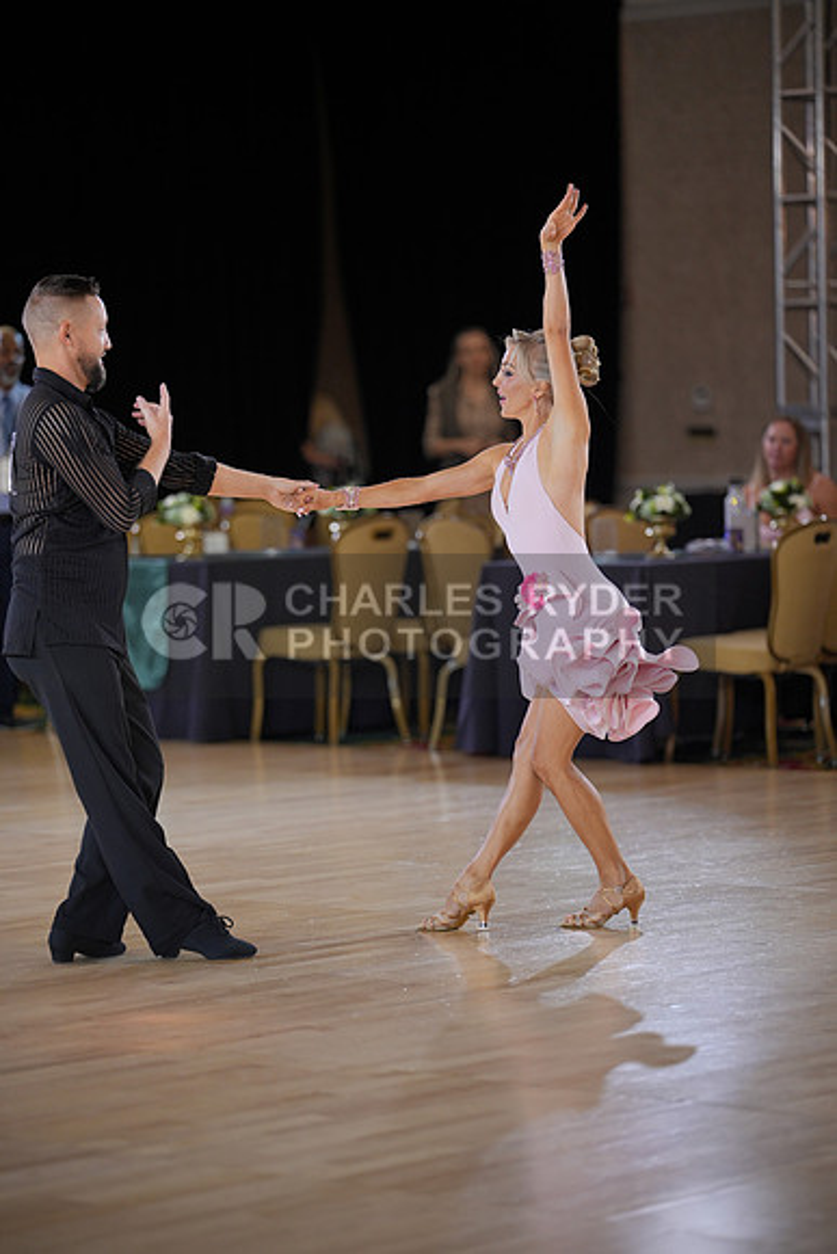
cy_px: 627
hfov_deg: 11.2
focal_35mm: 122
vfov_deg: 16.8
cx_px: 418
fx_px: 4252
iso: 640
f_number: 2
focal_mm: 122
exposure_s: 1/500
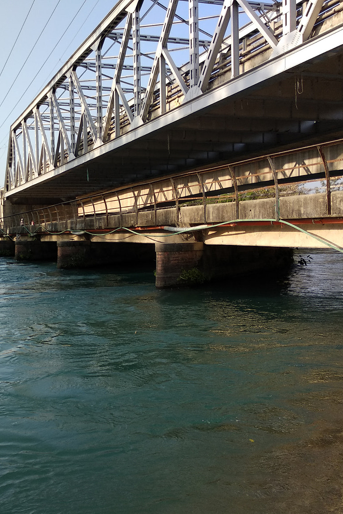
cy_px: 263
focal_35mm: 37
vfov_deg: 51.9
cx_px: 72
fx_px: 528
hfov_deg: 34.9
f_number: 2.2
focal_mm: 3.81
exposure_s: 1/500
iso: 100
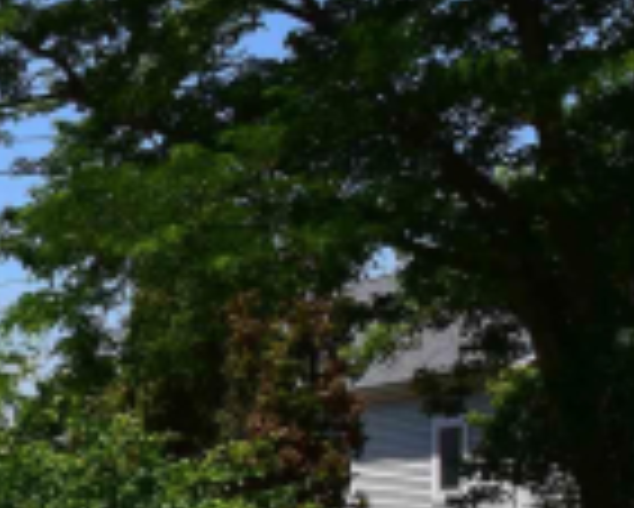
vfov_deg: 16.7
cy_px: 517
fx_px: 1690
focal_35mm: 90
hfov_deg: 14.6
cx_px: -845
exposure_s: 1/500
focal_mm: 12
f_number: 11
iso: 280
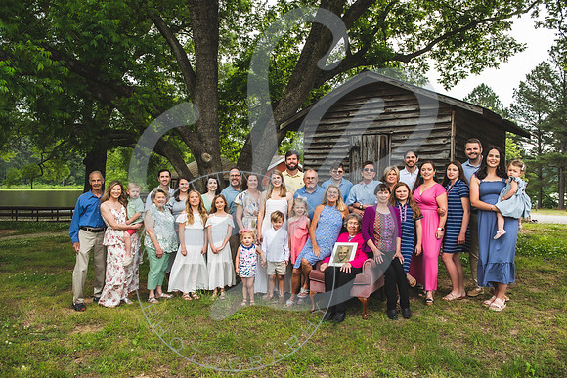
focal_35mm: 27
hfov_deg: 67.4
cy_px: 189
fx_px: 425
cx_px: 284
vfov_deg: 48.0
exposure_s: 1/200
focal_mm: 27
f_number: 5.6
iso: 160
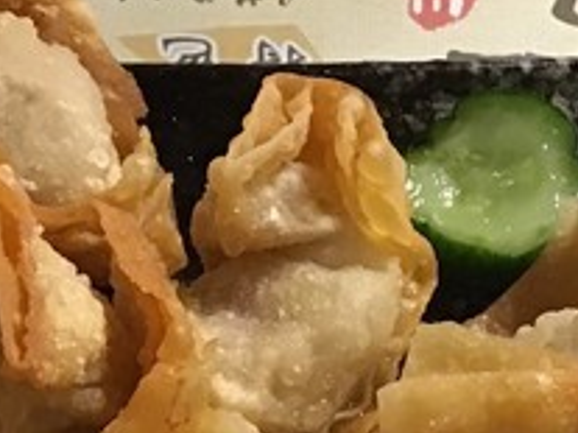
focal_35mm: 108
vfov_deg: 13.4
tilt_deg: -57.8
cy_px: 475
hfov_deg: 18.2
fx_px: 1802
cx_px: 246
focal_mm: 3.3
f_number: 2.4
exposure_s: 1/15
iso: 400
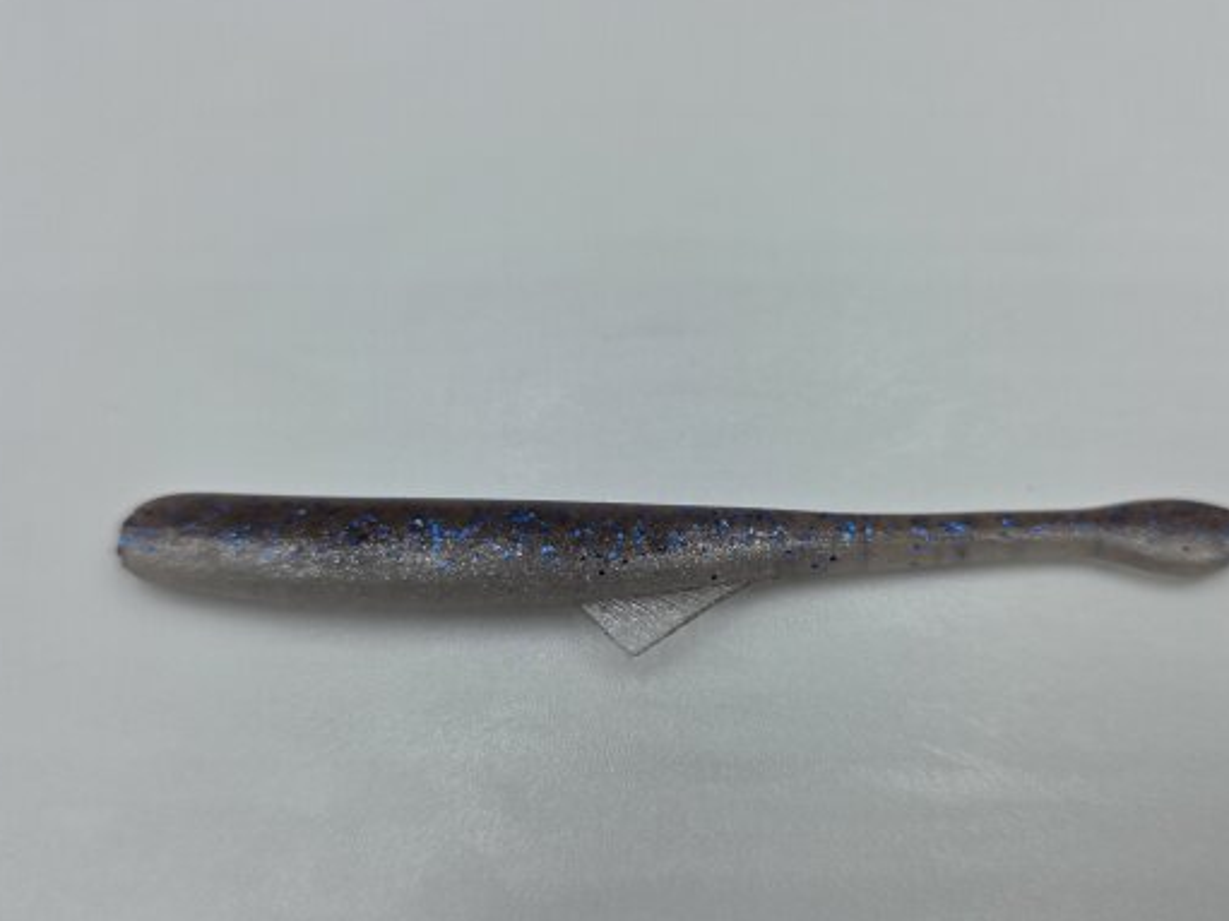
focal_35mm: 27
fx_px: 958
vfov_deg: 51.2
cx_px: 647
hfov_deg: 65.3
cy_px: 524
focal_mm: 6.3
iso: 80
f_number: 1.7
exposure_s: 1/3333
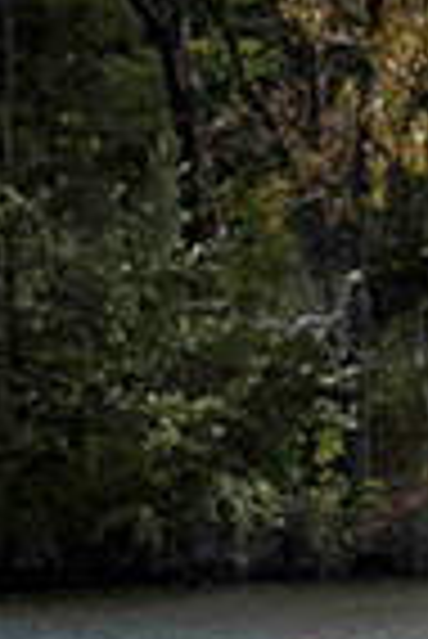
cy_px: 958
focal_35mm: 458
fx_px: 8147
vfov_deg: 4.5
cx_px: 635
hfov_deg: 3.0
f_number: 11
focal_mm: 145
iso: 800
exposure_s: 1/640
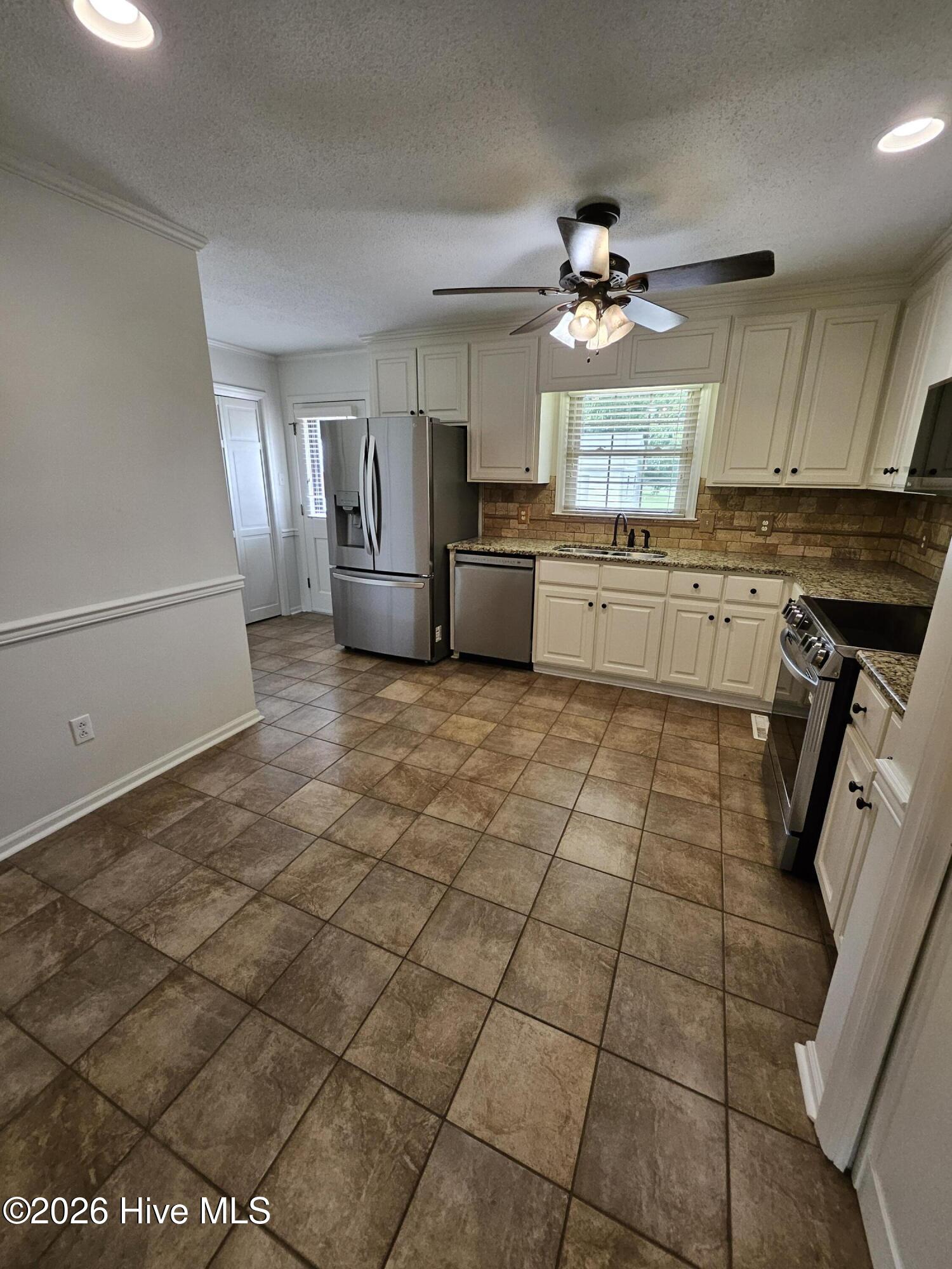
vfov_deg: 106.2
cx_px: 476
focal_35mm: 13
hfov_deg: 89.9
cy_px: 634
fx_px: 477
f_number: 2.2
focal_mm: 1.74
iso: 160
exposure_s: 1/60
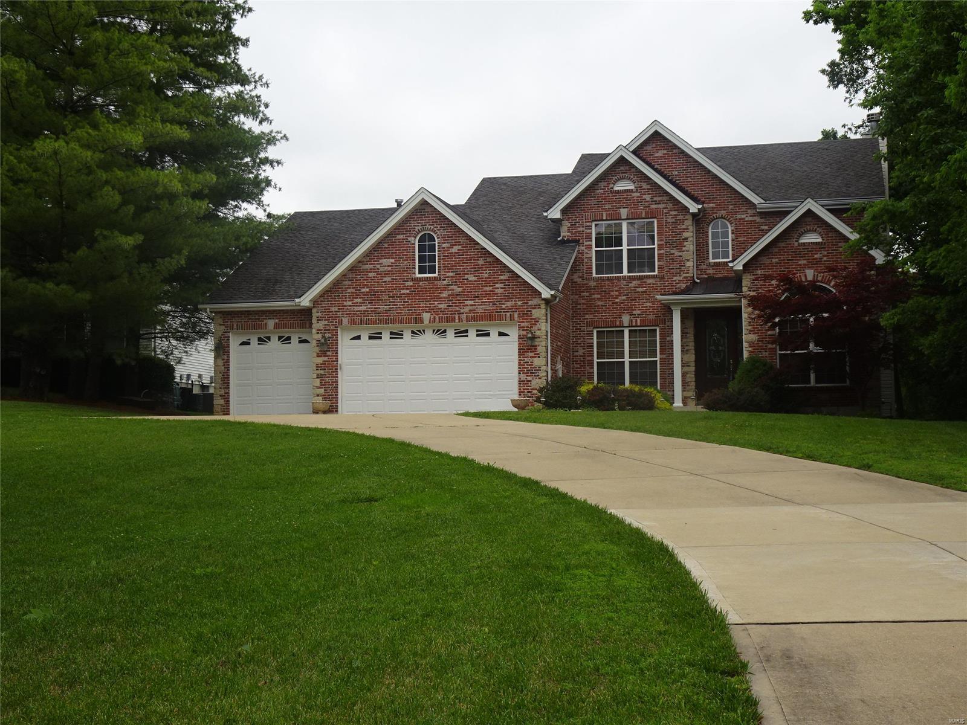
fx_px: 1453
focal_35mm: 52
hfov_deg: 36.8
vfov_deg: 28.0
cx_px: 484
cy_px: 362
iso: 80
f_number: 4.5
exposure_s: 1/160
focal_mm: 8.84
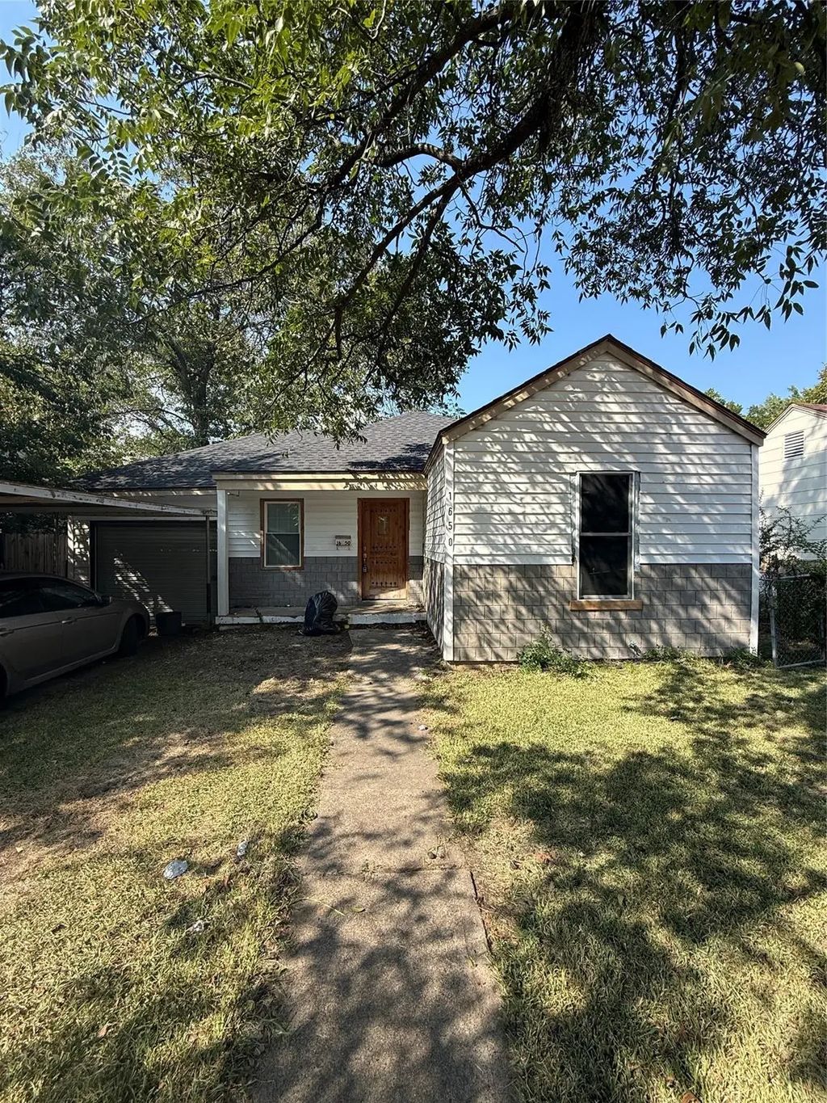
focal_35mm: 14
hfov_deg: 85.7
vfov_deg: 102.1
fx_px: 446
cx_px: 414
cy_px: 552
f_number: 2.2
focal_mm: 2.22
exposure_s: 1/864
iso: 50
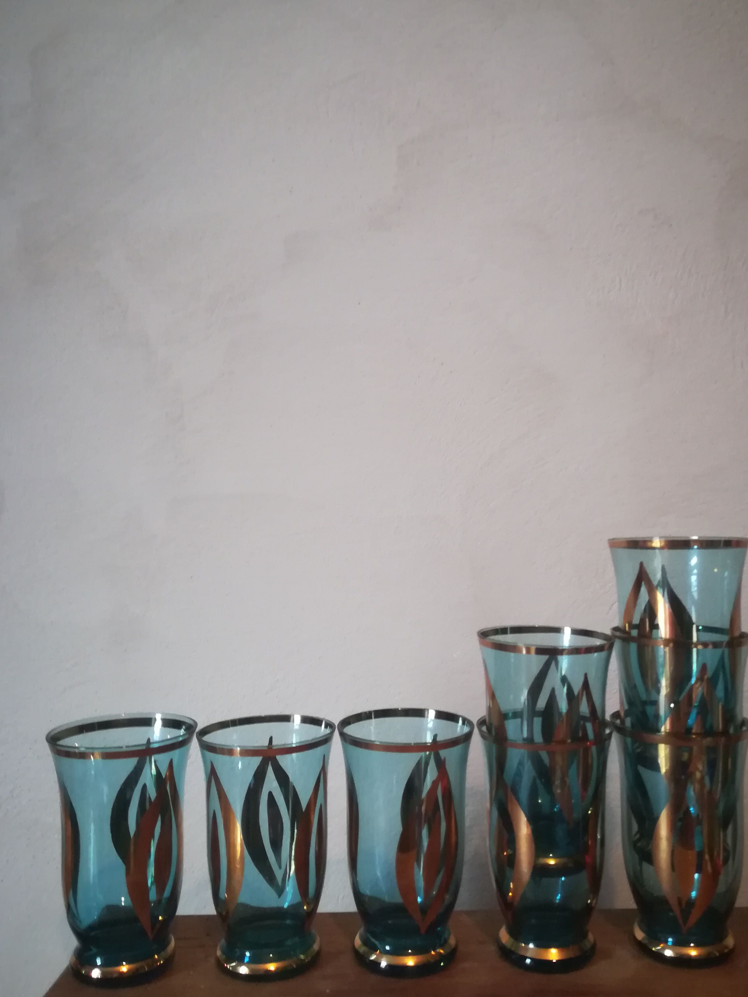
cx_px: 425
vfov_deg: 60.0
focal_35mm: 30
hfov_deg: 46.7
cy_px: 492
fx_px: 864
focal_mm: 3.83
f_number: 2.2
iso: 640
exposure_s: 1/14.3
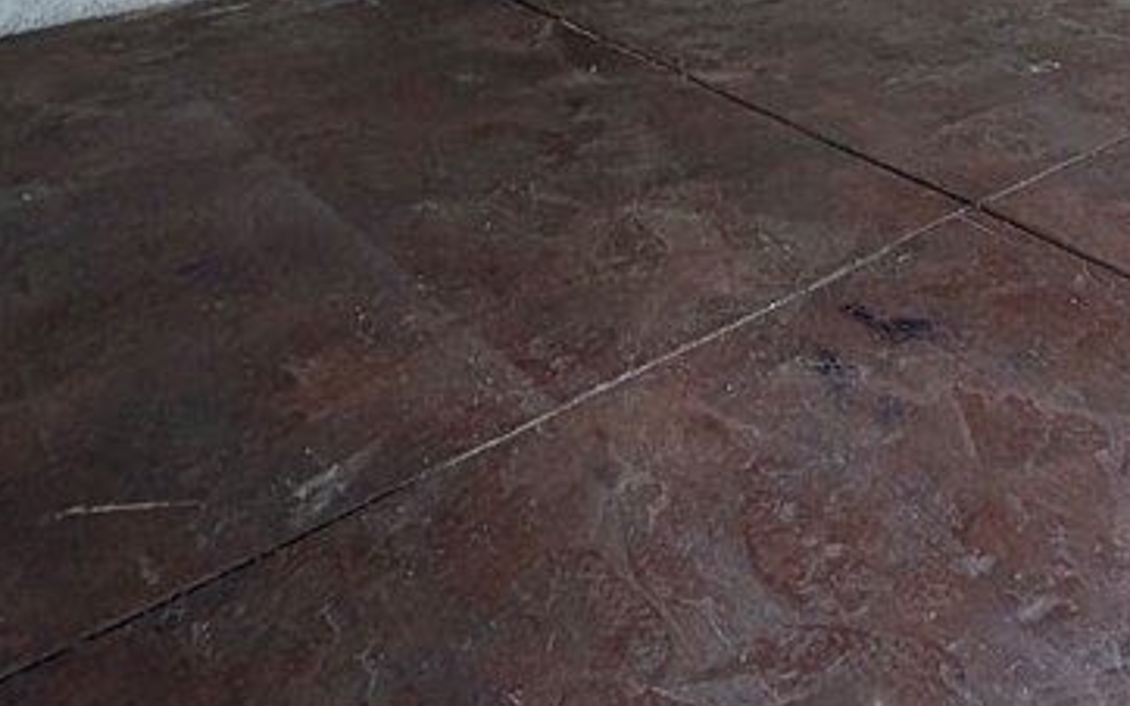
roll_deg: -3.0
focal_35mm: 42
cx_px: 968
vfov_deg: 25.8
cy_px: -228
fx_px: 1293
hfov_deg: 44.0
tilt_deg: -3.9
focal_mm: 2.22
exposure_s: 1/121
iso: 50
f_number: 2.2
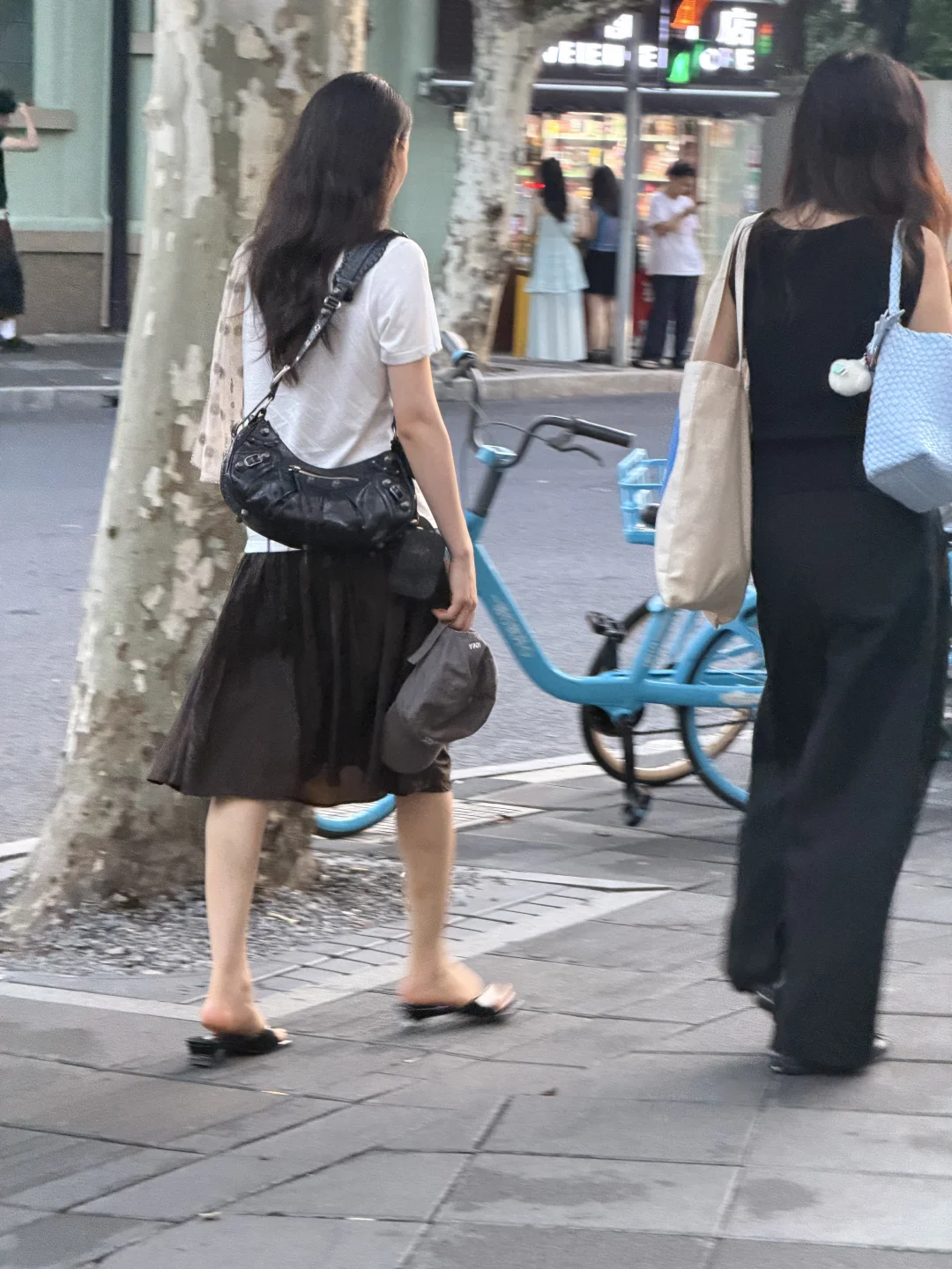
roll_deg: -2.0
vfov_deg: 19.6
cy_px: 634
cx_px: 476
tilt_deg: -7.3
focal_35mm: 100
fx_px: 3667
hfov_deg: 14.8
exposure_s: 1/49
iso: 640
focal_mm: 16.89
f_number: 2.8
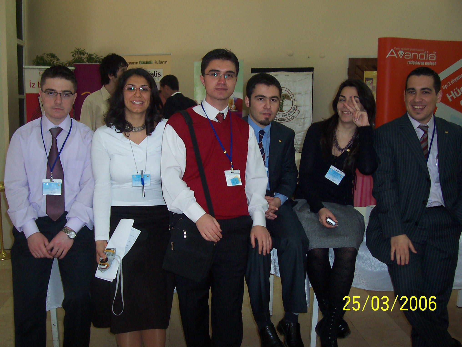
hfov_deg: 50.1
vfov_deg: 38.7
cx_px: 231
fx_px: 494
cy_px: 174
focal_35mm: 37
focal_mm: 5.6
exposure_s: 1/60
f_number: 2.8
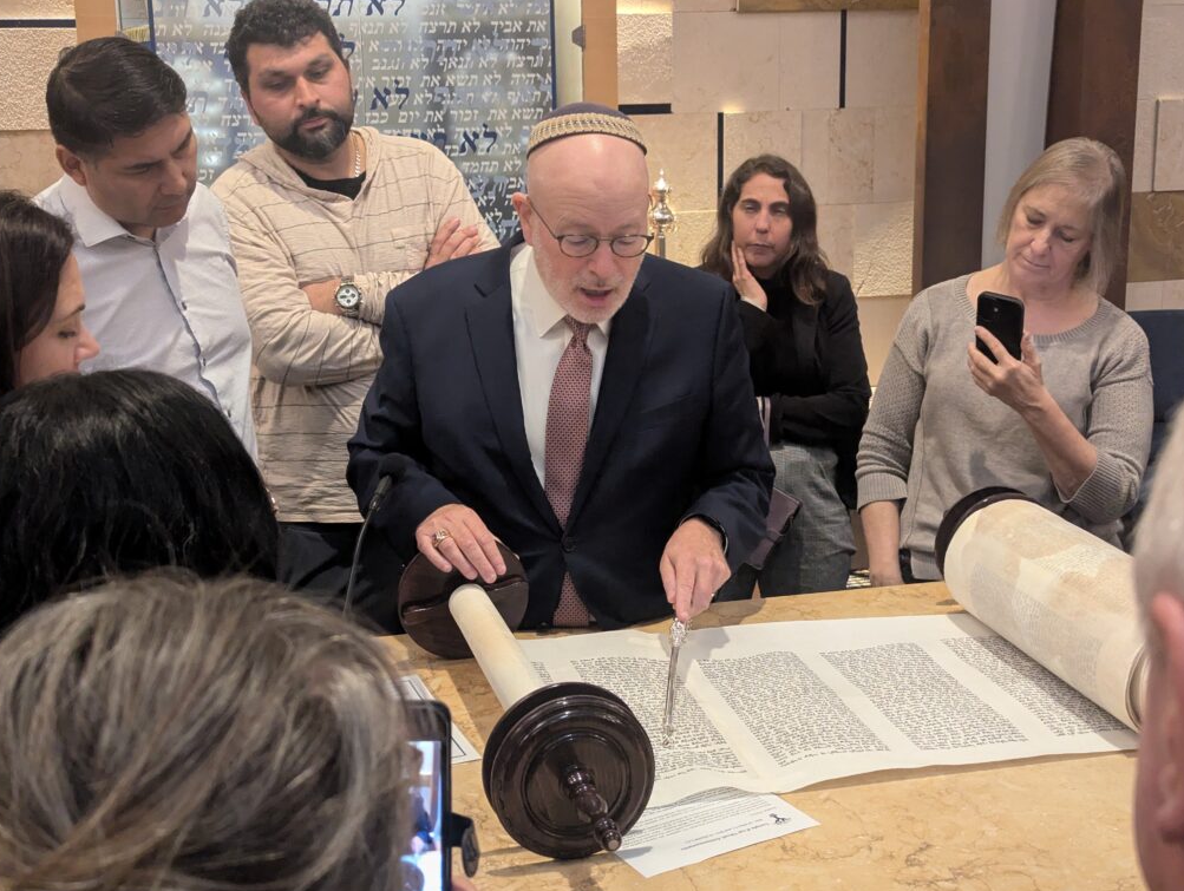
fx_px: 1678
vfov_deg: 29.7
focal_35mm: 49
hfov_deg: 38.9
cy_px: 453
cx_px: 587
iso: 865
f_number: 1.85
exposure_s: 1/60
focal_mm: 6.81
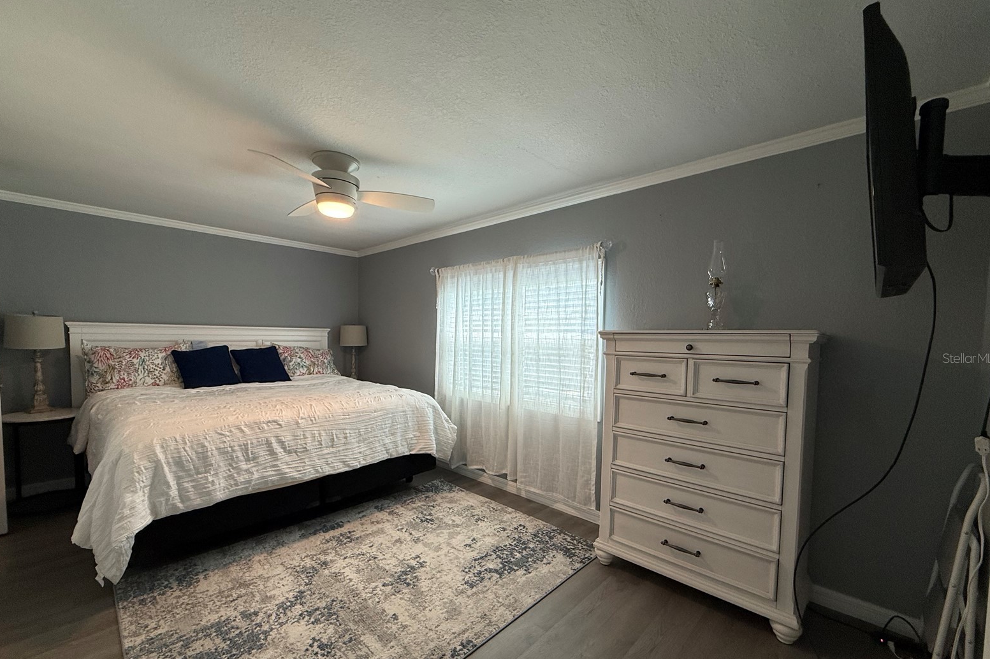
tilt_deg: -2.7
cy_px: 358
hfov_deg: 100.4
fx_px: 412
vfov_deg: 77.2
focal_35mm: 15
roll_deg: -1.7
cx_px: 493
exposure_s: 1/120
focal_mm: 2.22
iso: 125
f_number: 2.2
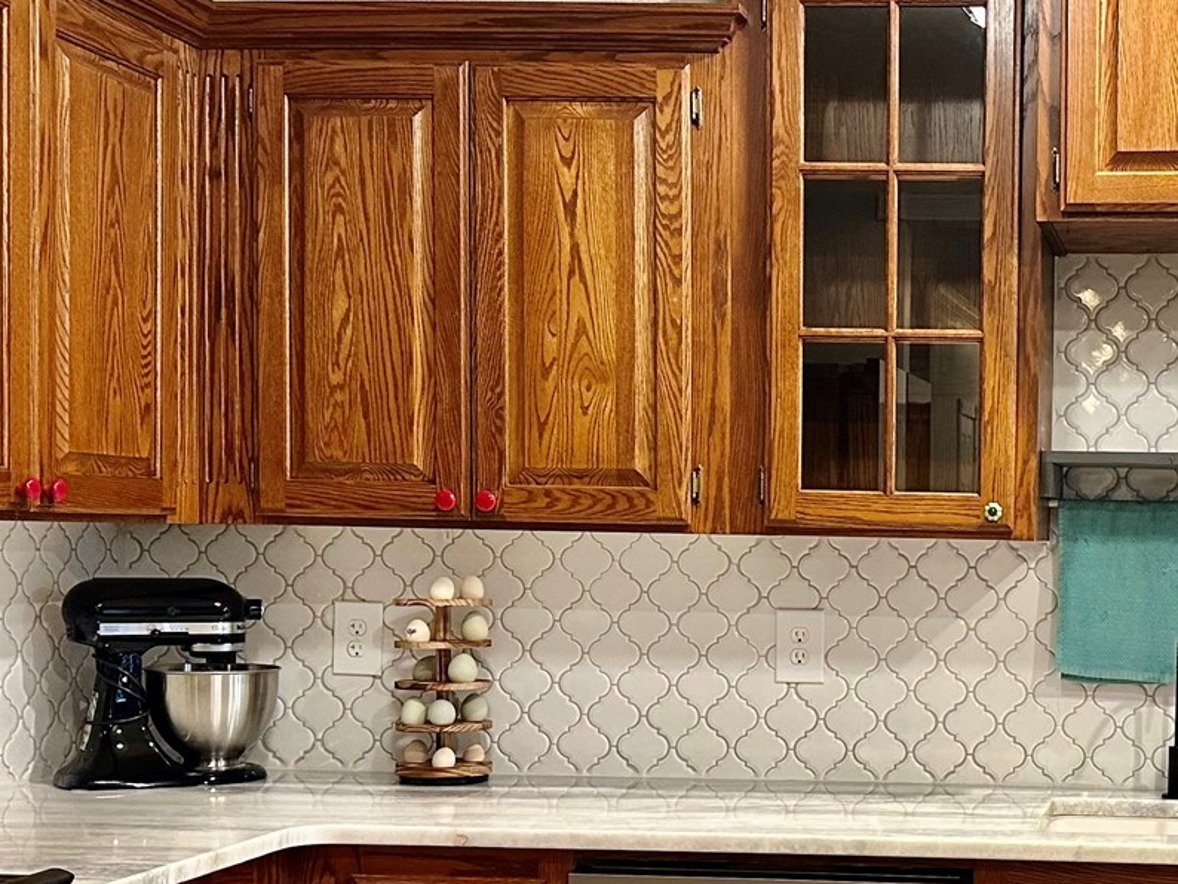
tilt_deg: -2.9
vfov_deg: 25.1
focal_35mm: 58
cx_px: 1055
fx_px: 1974
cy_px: 608
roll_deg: -0.8
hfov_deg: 31.7
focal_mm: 6.86
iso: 400
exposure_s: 1/60
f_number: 1.78
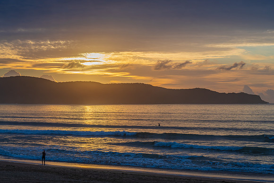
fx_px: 603
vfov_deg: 17.2
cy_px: 92
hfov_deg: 25.6
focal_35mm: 79
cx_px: 137
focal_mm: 78
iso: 200
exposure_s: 1/500
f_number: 9
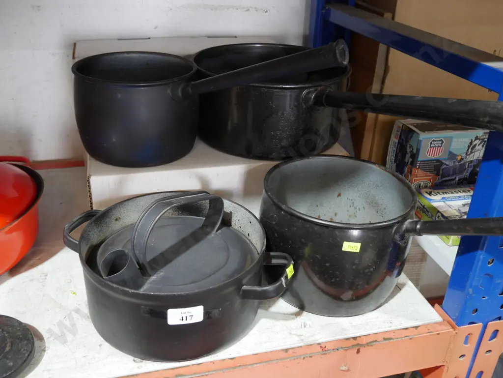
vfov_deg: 41.8
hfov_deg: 53.9
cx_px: 252
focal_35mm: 34
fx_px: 494
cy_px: 189
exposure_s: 1/60
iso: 1250
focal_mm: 17
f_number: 4
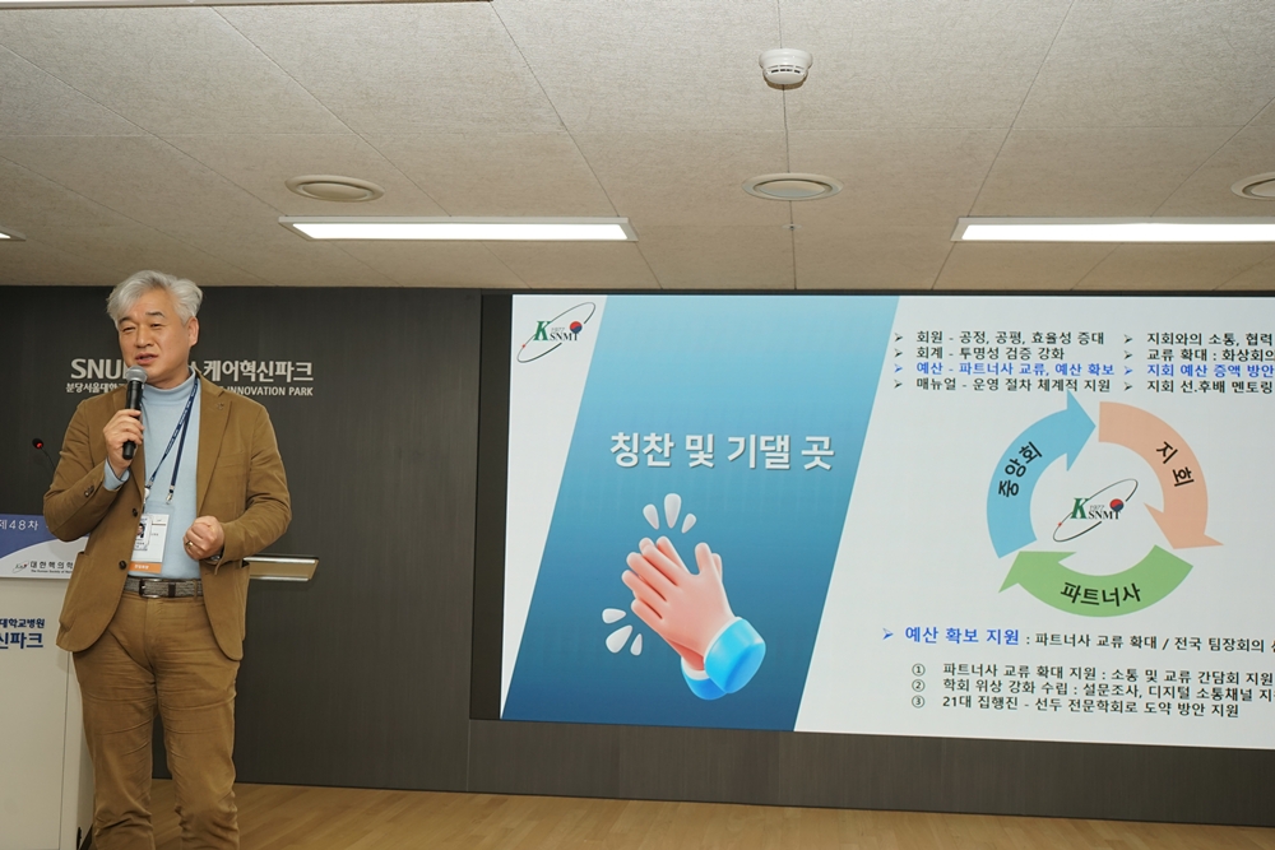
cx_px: 638
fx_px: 1346
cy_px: 425
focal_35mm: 38
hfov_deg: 50.7
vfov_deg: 35.1
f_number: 6.3
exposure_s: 1/80
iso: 400
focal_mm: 38
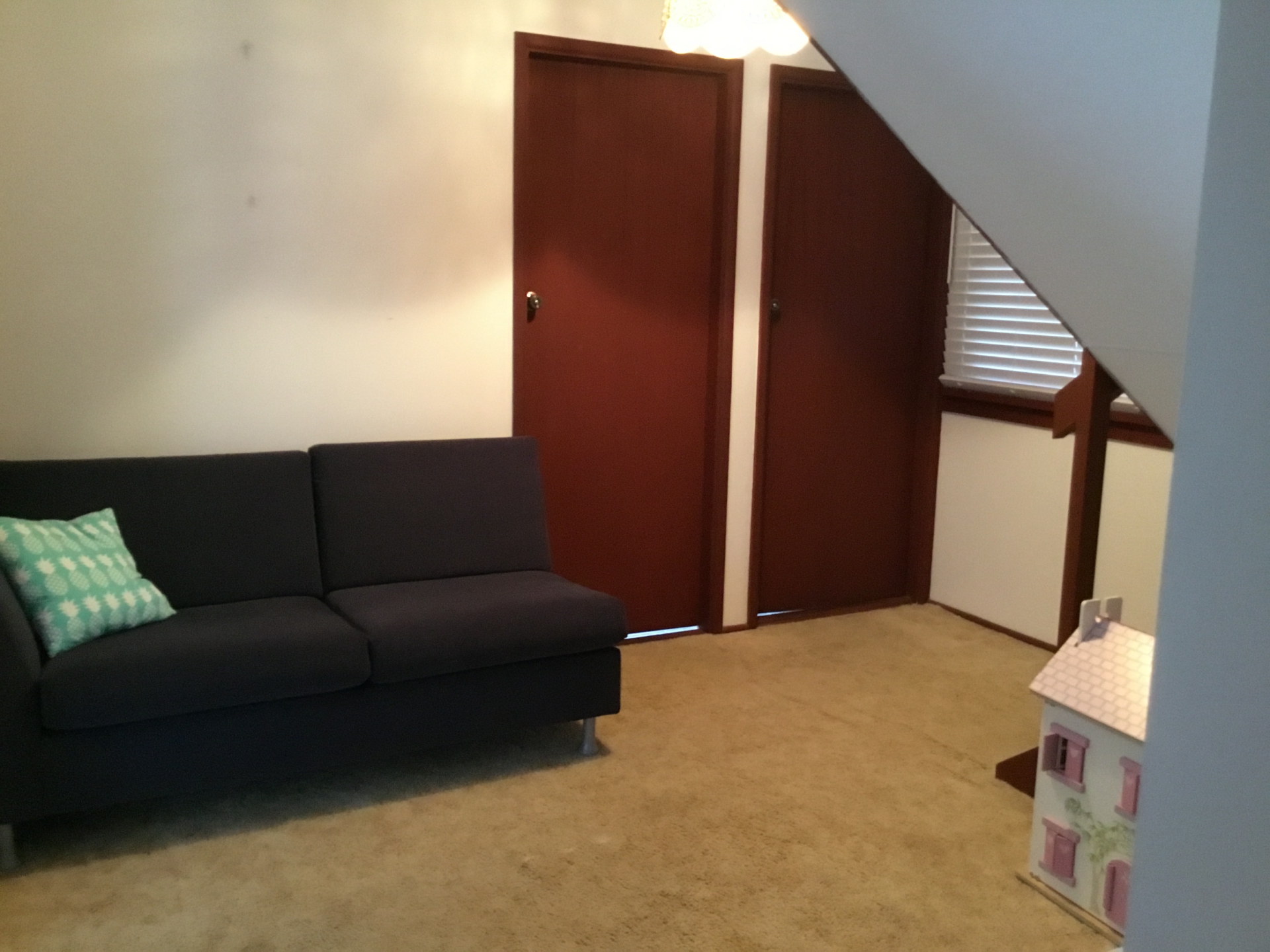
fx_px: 1137
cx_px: 635
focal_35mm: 31
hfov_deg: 58.4
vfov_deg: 45.4
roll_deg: -1.2
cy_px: 476
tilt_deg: -9.5
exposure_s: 1/17
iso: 320
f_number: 2.4
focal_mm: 3.3
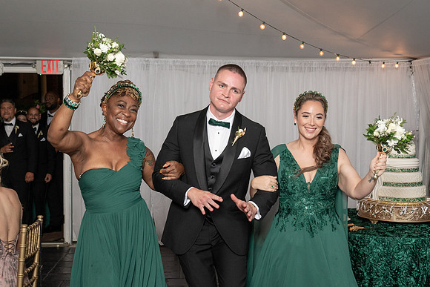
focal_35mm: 64
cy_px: 146
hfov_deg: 31.4
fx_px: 764
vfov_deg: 21.3
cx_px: 231
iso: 2000
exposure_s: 1/200
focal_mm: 42
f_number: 4
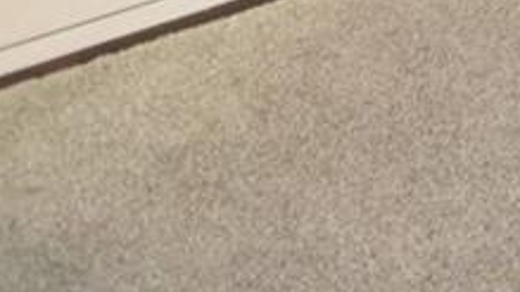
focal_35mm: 115
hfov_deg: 11.9
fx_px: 1585
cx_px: 1475
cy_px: -909
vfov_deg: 7.3
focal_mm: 10
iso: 2000
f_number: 3.5
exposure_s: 1/60
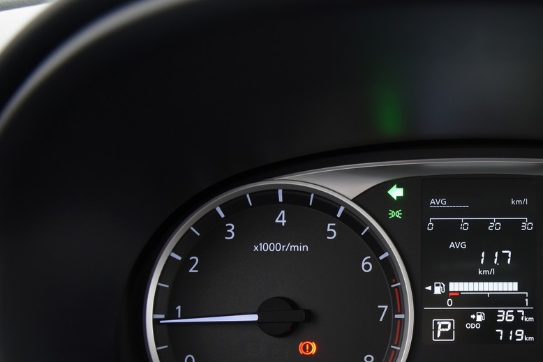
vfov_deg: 18.8
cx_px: 492
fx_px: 1086
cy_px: 278
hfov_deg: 27.1
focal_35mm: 72
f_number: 4
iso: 400
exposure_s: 1/30
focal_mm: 35
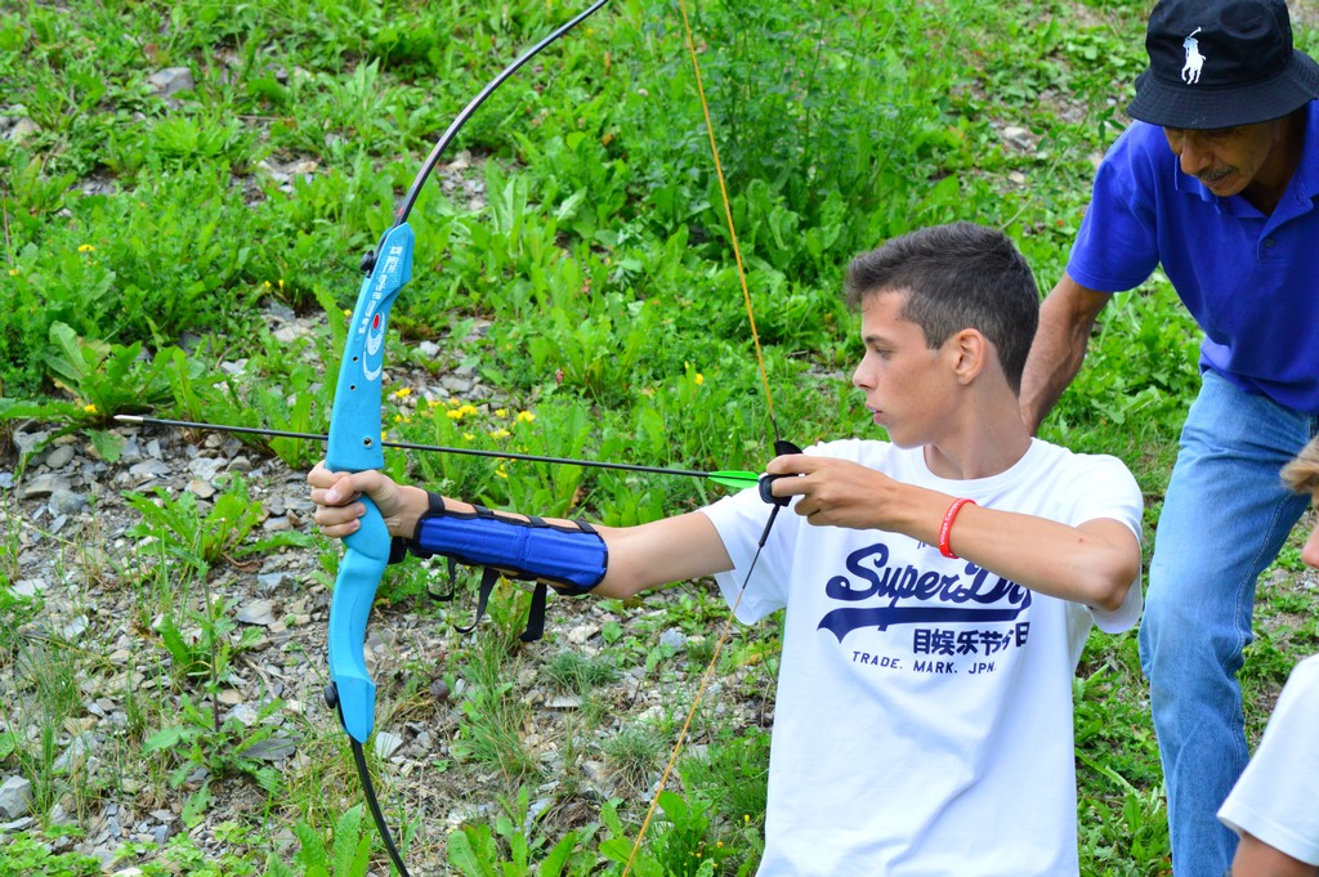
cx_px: 660
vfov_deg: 6.8
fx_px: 7413
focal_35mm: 202
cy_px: 438
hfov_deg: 10.2
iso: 800
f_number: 11
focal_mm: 135
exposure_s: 1/320
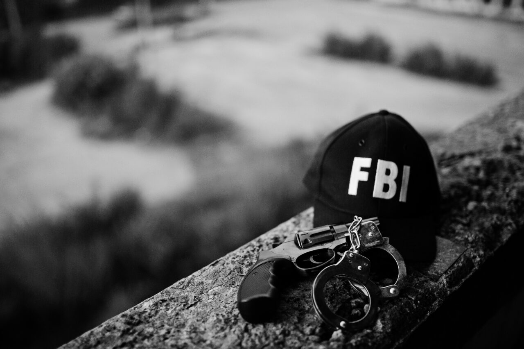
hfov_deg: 54.5
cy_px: 174
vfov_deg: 37.8
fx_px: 509
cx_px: 262
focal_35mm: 35
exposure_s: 1/320
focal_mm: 35
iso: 1000
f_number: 1.4
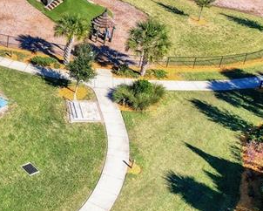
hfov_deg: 23.8
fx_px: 545
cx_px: -80
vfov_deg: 21.7
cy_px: 59
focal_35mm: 70
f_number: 2.8
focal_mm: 8.4
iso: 100
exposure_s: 1/5000
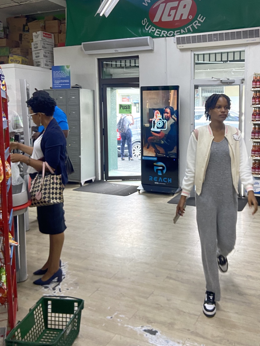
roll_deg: +1.1
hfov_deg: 42.6
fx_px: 331
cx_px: 164
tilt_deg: -5.2
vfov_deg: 55.1
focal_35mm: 33
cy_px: 143
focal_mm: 4.25
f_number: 1.8
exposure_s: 1/50
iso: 200
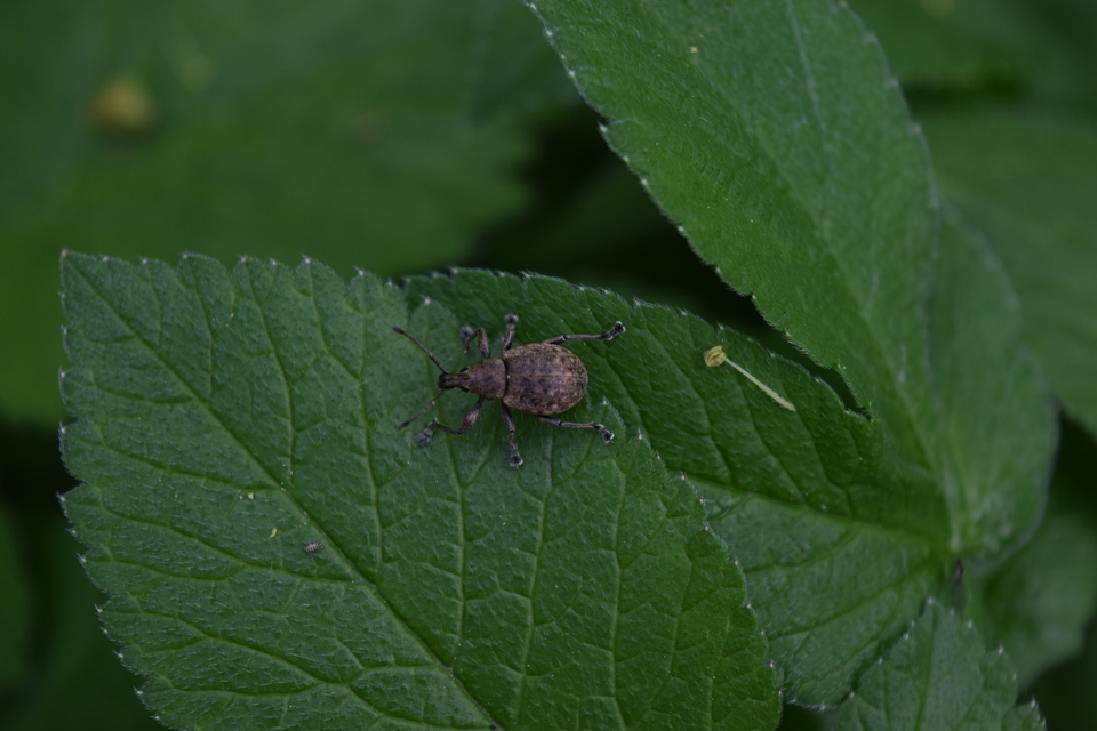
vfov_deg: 16.6
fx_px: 2514
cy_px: 366
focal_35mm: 82
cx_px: 548
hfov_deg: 24.6
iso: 400
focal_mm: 55
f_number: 7.1
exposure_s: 1/125
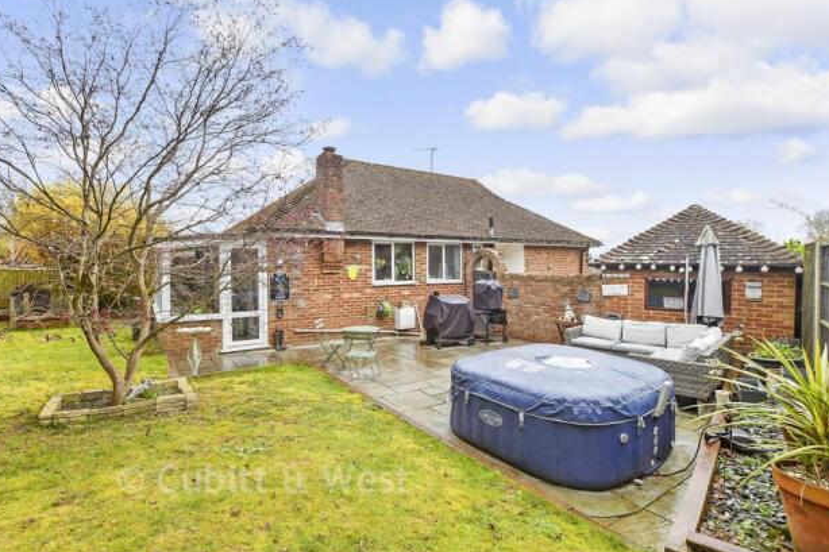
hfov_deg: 96.7
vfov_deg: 73.7
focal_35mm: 16
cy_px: 277
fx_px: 368
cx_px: 404
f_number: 8
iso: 160
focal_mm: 10
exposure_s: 1/100
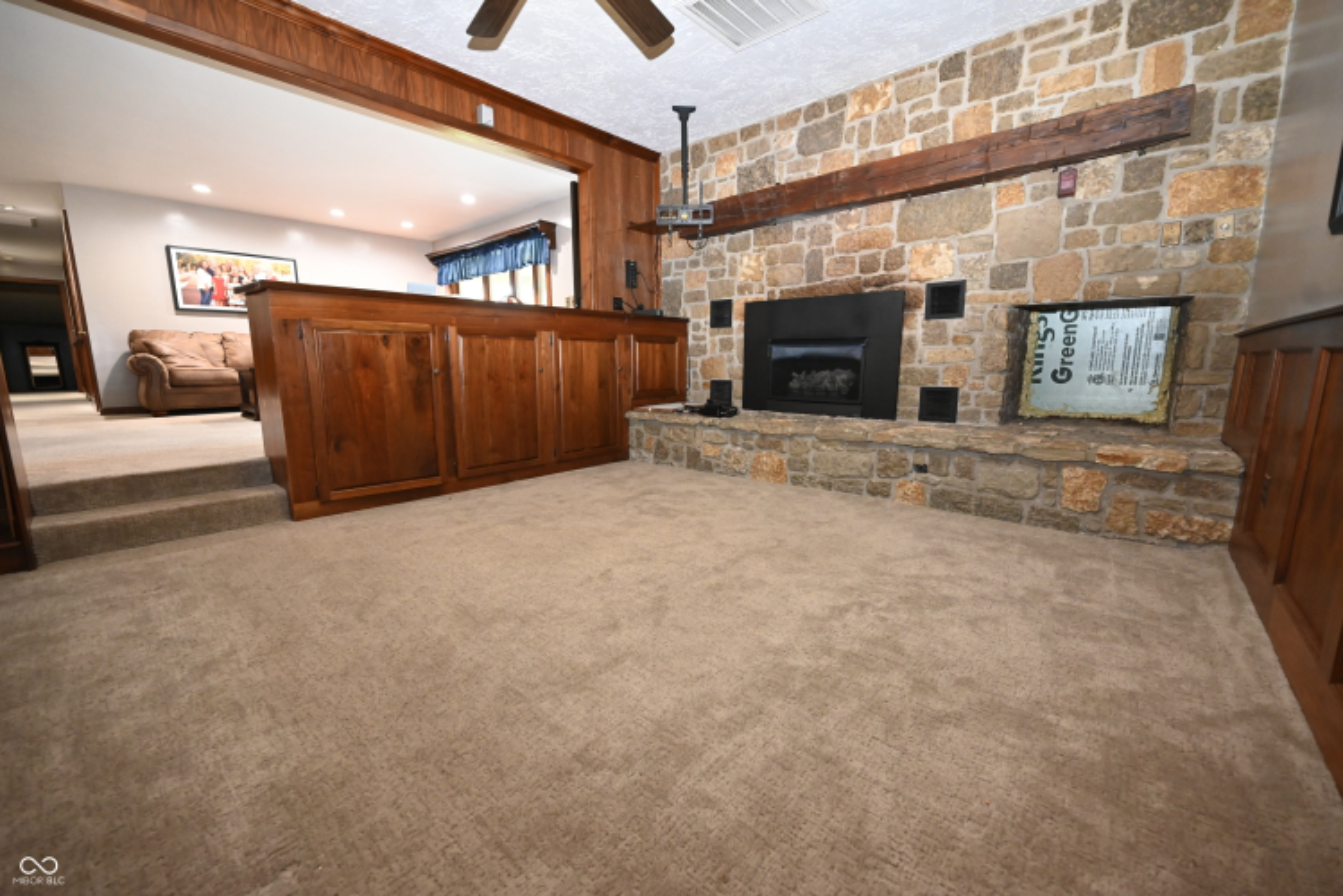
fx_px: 522
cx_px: 672
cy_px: 448
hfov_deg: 104.2
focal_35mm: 14
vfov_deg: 81.3
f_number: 4
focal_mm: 14
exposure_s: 1/60
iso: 3600
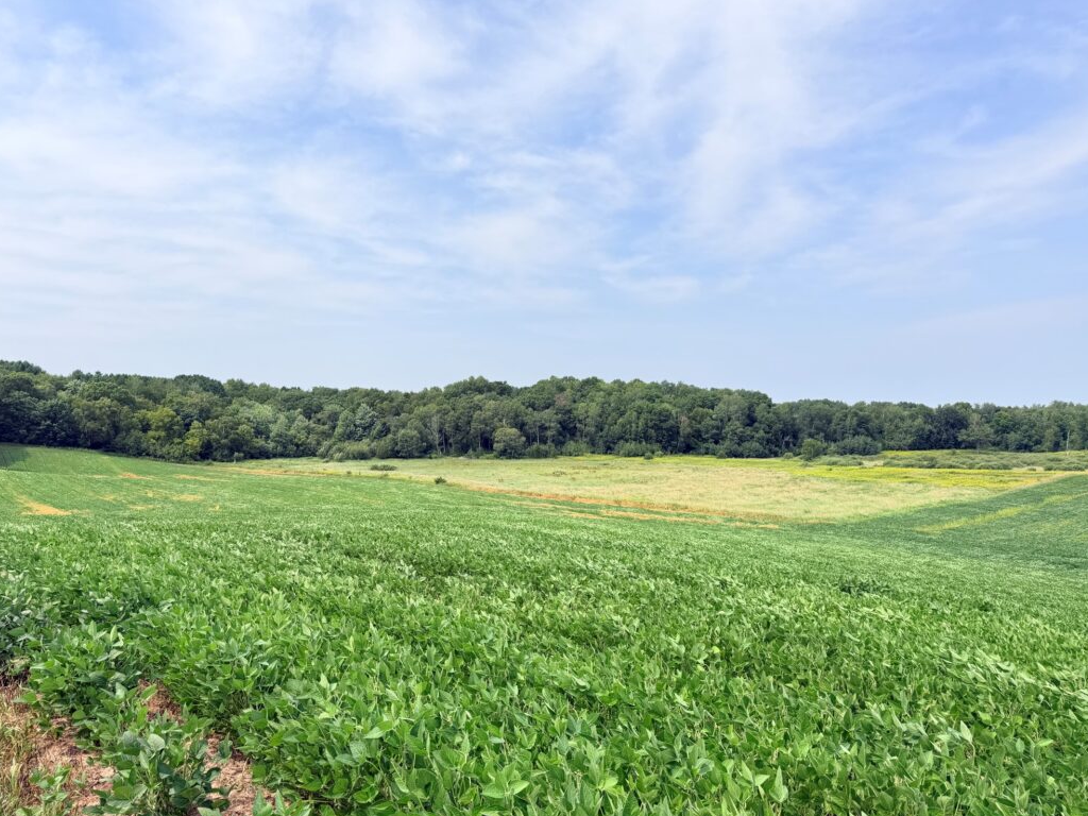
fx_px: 786
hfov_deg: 69.4
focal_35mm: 25
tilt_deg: +1.2
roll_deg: +0.9
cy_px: 406
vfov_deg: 54.9
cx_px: 526
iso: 80
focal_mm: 6.76
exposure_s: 1/2907
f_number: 1.78
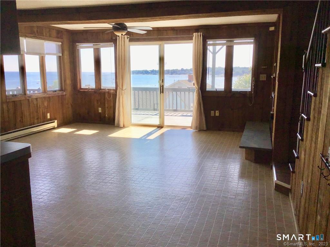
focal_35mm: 31
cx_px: 165
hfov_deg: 58.4
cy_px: 124
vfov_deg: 45.4
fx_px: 296
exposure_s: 1/418
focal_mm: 3.3
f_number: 2.4
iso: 25
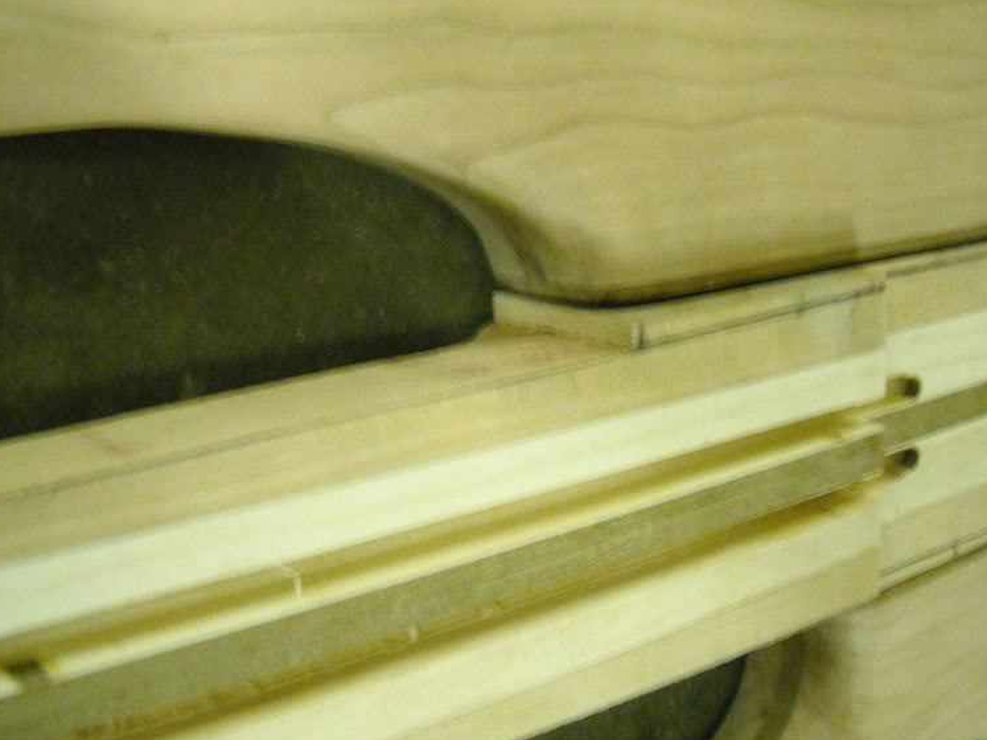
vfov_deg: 30.2
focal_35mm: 48
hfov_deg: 39.6
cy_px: 313
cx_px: 451
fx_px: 1368
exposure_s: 1/8
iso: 455
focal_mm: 5.7
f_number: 2.8
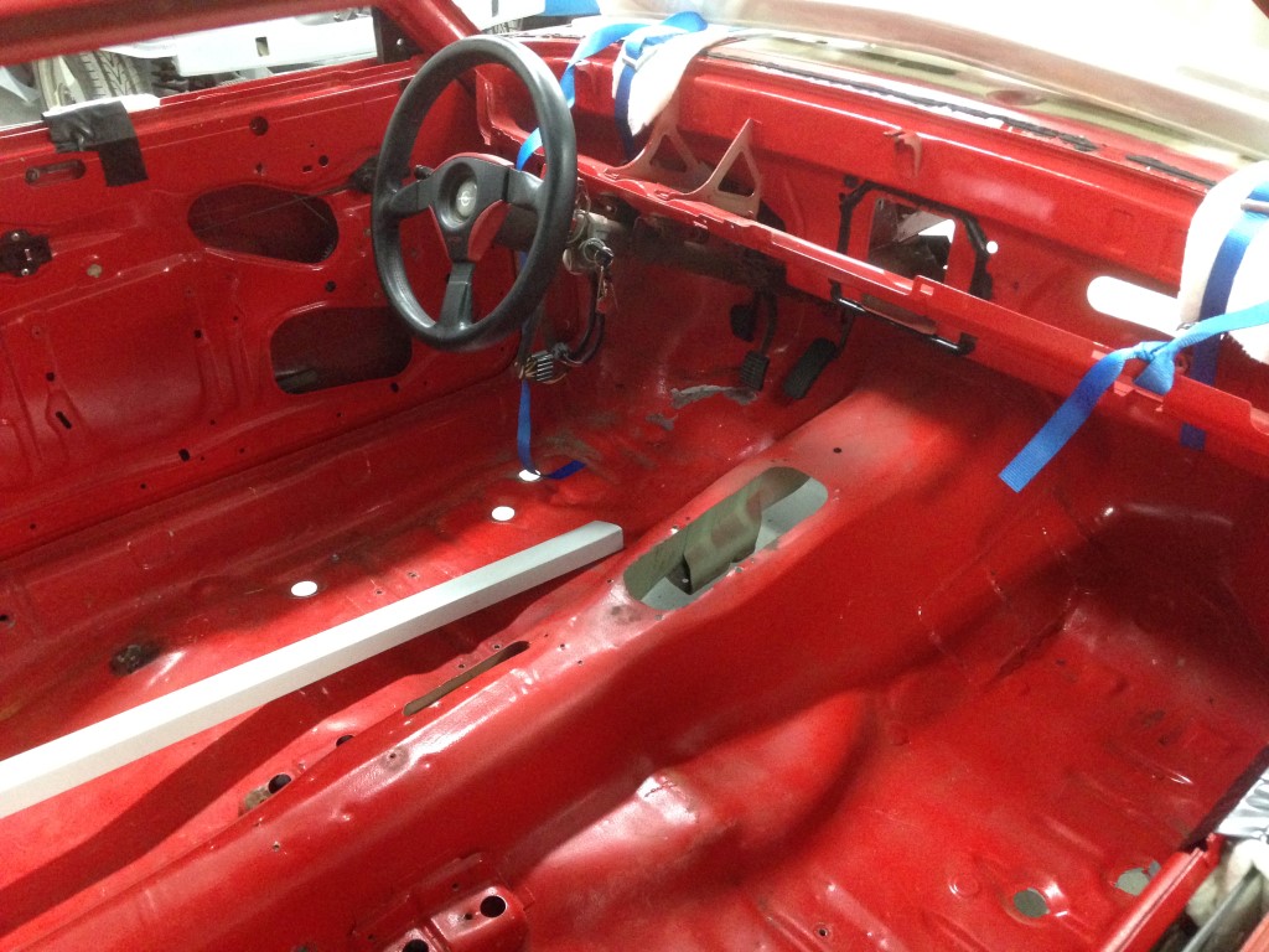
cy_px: 476
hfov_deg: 55.4
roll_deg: +0.9
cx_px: 634
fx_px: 1210
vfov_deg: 42.9
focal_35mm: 33
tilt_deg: -33.7
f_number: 2.4
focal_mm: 4.12
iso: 500
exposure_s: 1/15
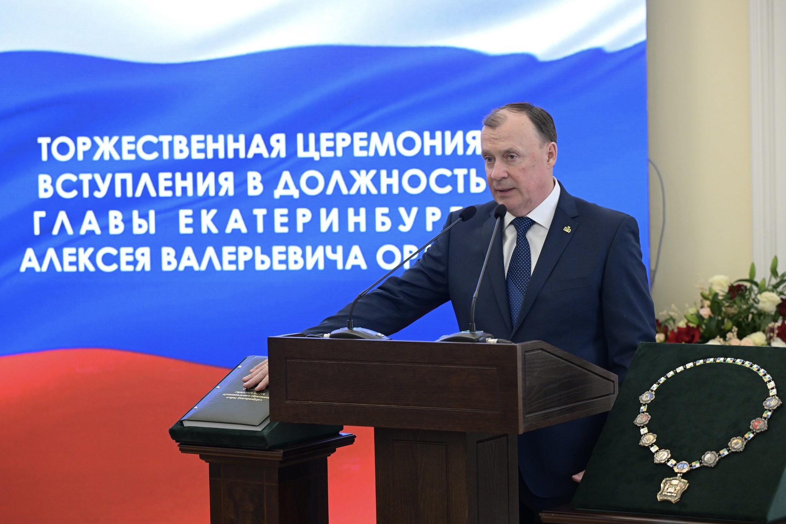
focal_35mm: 110
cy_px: 262
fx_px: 2401
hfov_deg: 18.6
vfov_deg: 12.4
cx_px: 393
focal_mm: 110
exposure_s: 1/160
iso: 1600
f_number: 3.5
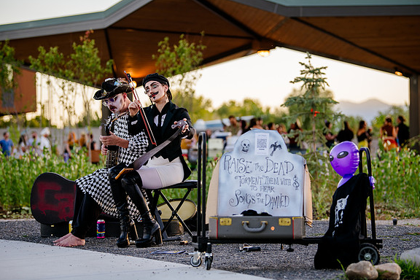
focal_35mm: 105
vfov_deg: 13.0
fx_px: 1225
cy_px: 140
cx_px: 208
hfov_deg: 19.5
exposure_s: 1/250
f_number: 2.8
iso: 200
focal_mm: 100
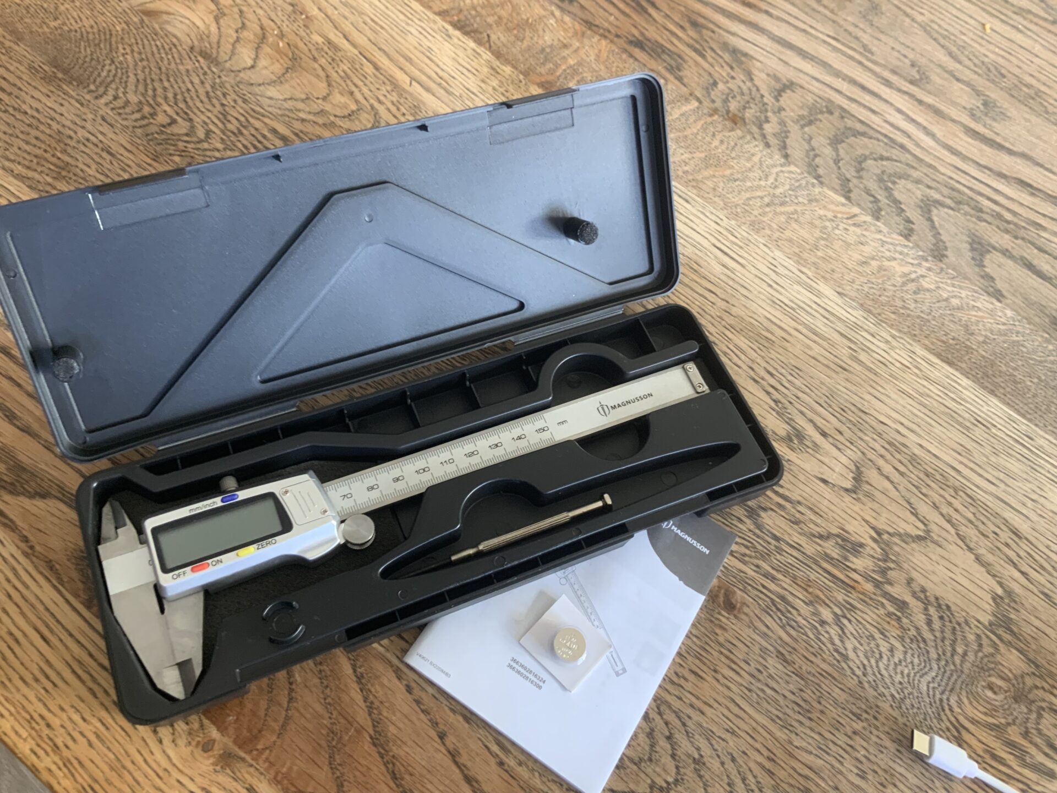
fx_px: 886
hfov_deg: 61.7
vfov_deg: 48.2
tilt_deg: -62.8
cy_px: 396
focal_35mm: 29
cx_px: 528
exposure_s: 1/60
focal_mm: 3
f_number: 1.8
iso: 125
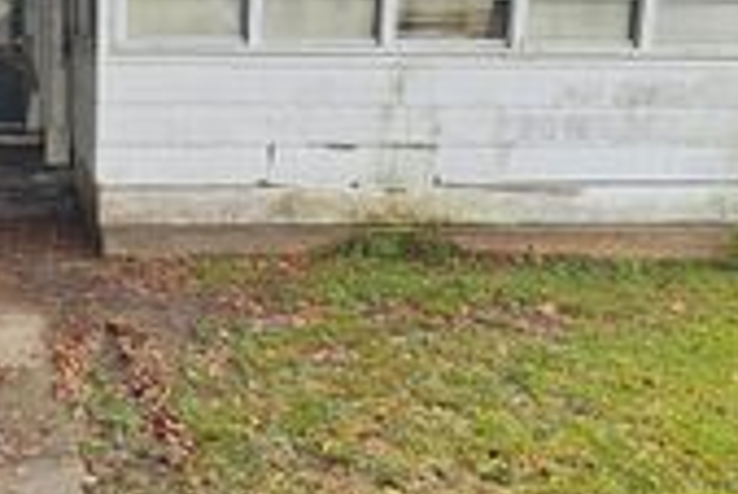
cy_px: 155
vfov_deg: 33.1
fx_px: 821
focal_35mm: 40
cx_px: 31
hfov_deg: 42.9
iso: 50
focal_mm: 2.2
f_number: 2.2
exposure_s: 1/233
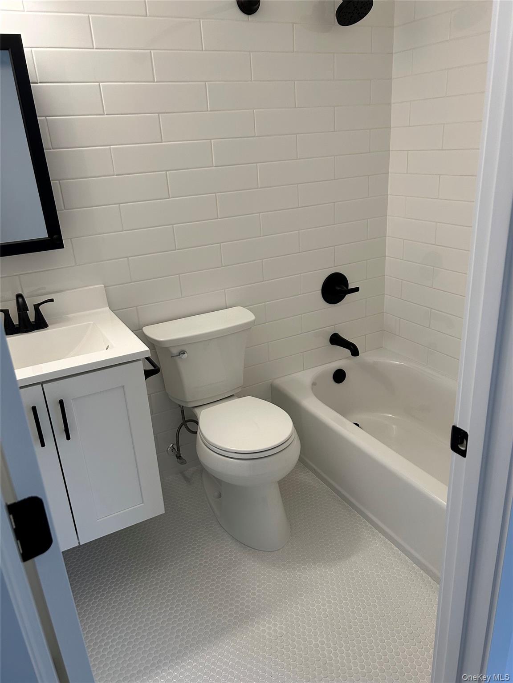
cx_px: 256
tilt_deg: -21.5
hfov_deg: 53.1
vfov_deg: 67.3
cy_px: 342
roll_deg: +3.0
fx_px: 514
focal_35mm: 26
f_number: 1.5
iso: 100
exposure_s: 1/120
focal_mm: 5.7
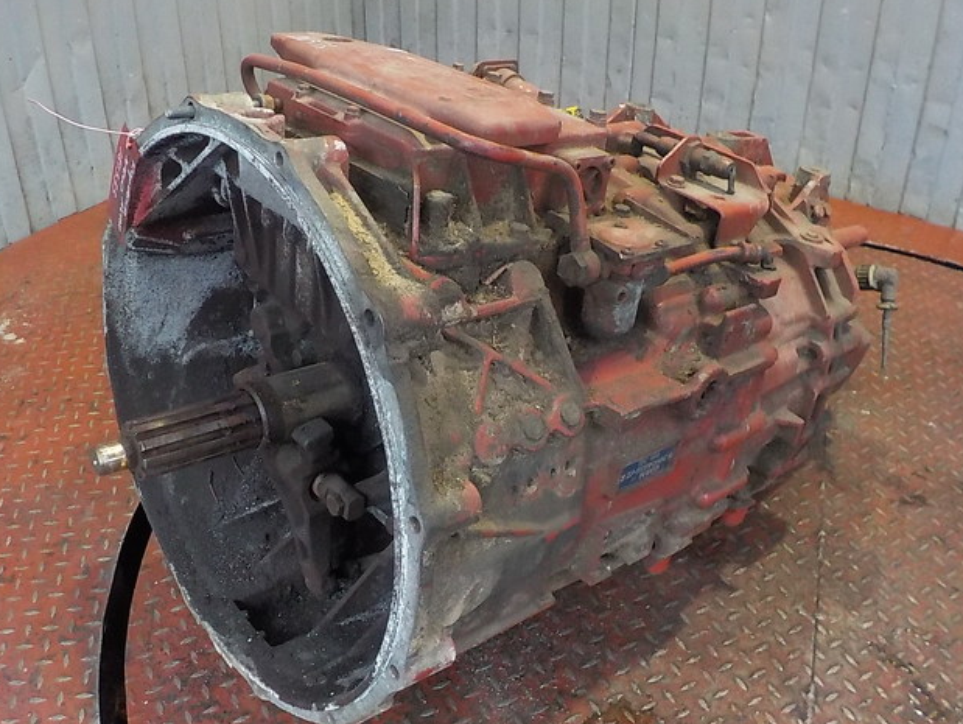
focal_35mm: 31
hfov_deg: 58.3
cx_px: 476
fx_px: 863
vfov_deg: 45.5
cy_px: 364
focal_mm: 4.1
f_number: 3.3
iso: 800
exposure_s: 1/50
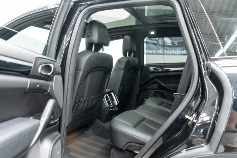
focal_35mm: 28
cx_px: 118
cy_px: 79
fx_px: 184
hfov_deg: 65.5
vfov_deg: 46.4
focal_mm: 28
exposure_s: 1/50
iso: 2000
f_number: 3.2
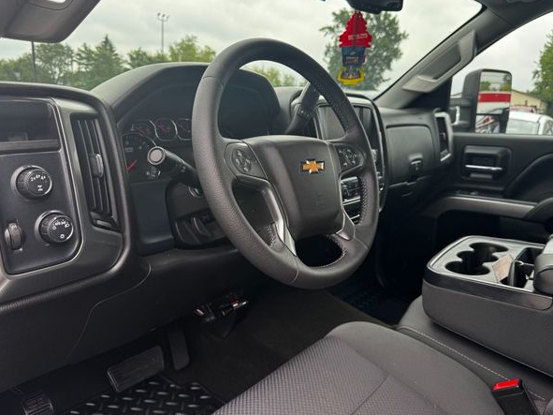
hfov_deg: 67.3
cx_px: 282
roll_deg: -2.8
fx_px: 415
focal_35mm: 26
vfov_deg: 53.0
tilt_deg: -13.0
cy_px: 197
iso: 80
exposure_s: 1/366
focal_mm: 6.76
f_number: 1.78
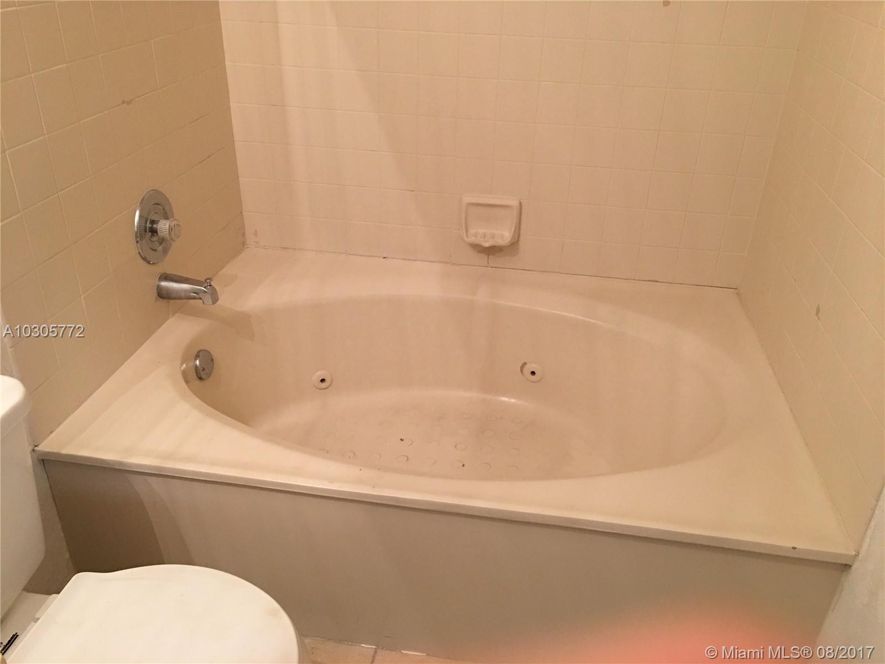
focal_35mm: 29
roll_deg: -1.8
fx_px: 741
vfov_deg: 48.2
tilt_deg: -28.2
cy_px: 332
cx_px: 442
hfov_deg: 61.7
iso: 100
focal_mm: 4.15
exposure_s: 1/17
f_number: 2.2
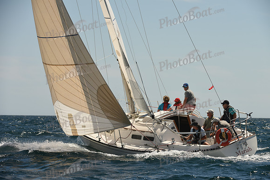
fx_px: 1500
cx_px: 135
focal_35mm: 200
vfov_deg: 6.9
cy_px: 90
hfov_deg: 10.3
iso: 250
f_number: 7.1
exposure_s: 1/1000
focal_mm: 200
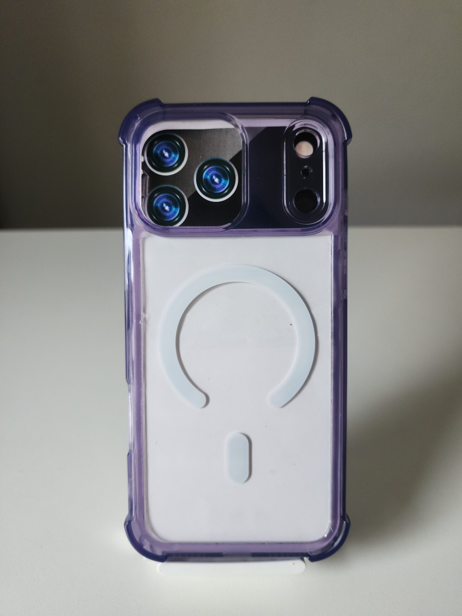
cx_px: 231
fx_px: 409
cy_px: 308
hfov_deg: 58.9
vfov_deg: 73.9
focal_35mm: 23
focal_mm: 6.4
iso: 160
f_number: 1.8
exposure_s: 1/60
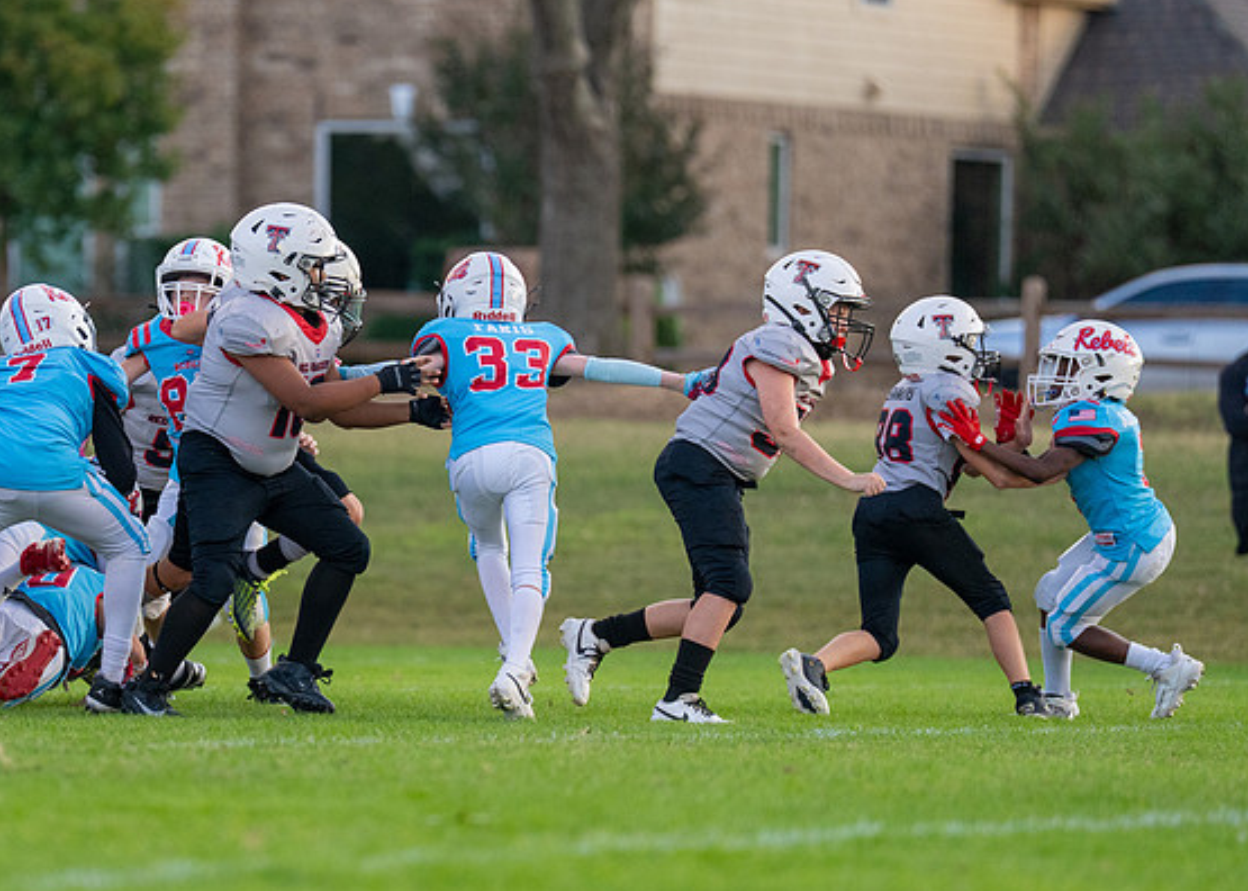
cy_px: 471
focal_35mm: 358
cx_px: 250
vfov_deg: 4.0
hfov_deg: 5.6
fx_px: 12684
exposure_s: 1/1600
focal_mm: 200
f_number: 2.8
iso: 1000
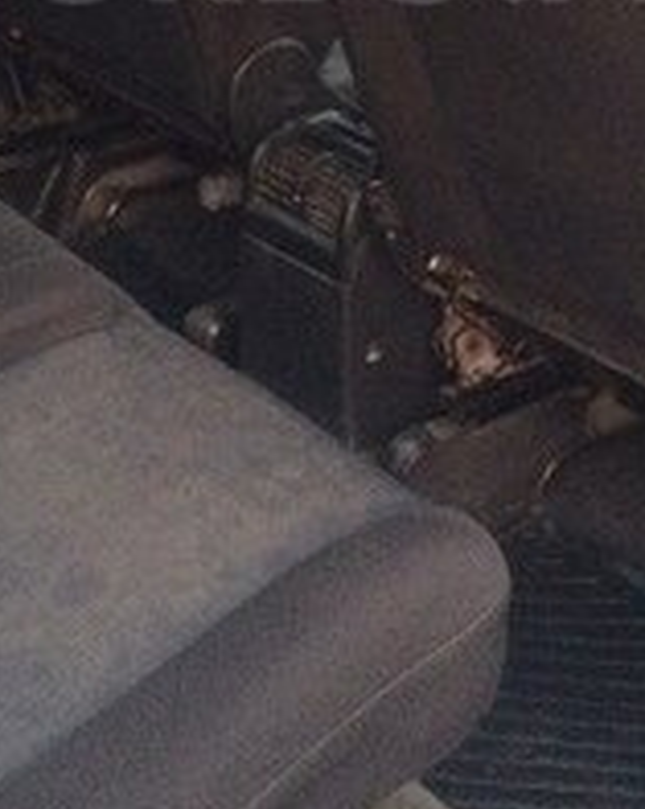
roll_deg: -0.3
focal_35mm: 95
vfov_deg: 19.4
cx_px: 341
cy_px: -60
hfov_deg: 16.2
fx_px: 2272
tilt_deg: -17.3
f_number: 2.2
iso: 320
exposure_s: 1/33
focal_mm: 4.15
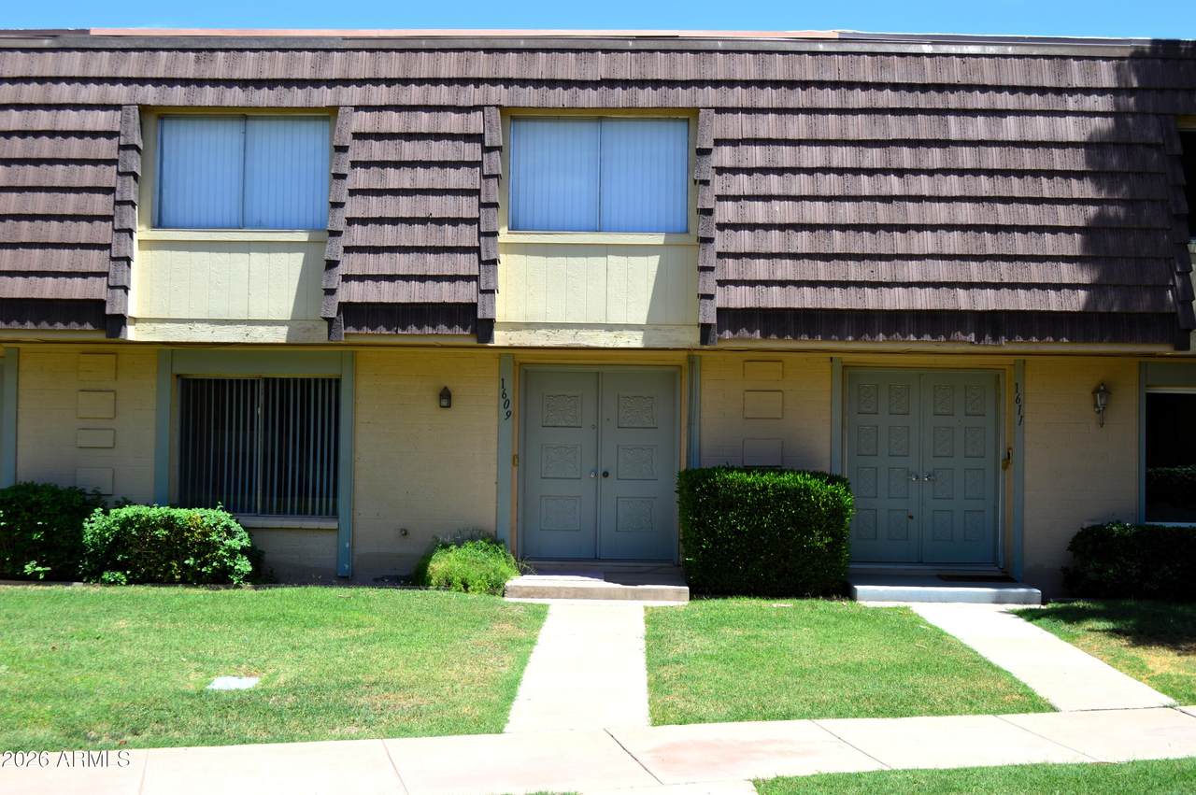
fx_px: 1195
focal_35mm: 36
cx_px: 598
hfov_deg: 53.2
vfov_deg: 36.8
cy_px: 398
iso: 100
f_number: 8
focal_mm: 24
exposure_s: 1/250
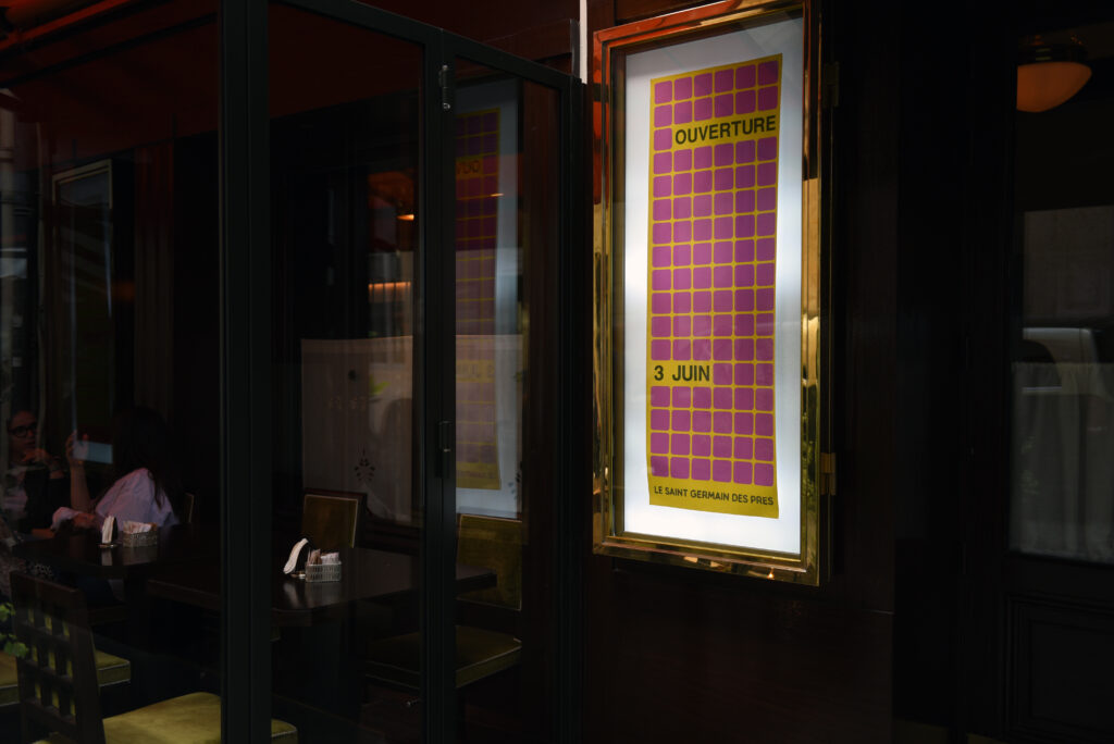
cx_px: 557
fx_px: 1084
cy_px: 372
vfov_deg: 37.9
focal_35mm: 35
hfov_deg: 54.4
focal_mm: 35
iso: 200
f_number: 3.2
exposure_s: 1/640
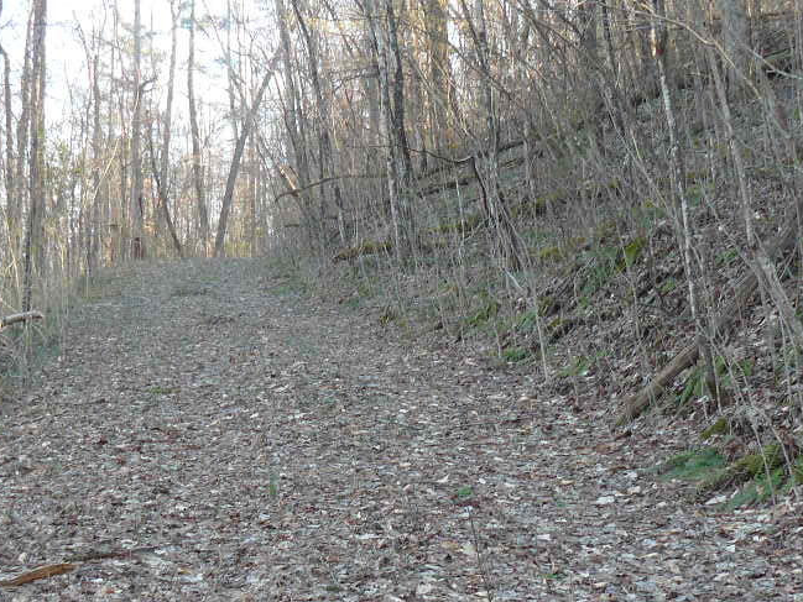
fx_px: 1647
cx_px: 240
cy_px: 366
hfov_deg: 27.2
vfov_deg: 20.7
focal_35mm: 71
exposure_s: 1/60
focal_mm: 6
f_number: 2.8
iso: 100
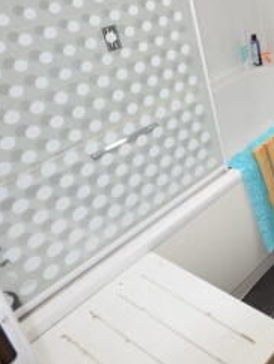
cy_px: 80
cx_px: 364
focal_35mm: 39
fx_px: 411
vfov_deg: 45.7
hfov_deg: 29.2
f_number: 4.5
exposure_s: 1/80
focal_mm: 10
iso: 800
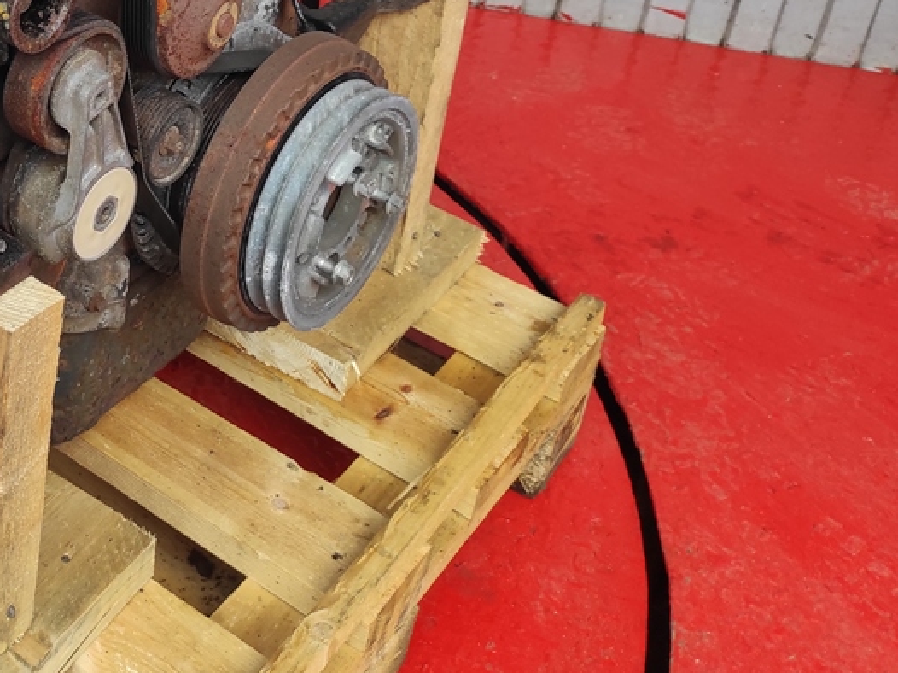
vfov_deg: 24.0
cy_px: -70
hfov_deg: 30.7
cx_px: -51
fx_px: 1478
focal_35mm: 57
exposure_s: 1/206
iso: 100
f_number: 1.89
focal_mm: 5.43
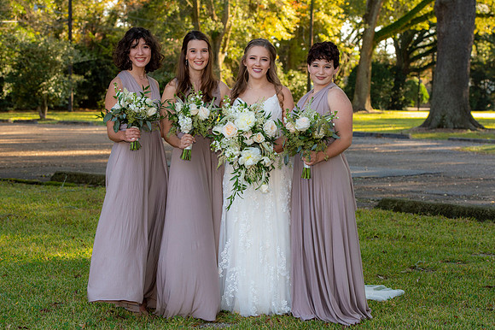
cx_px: 248
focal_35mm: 85
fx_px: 1168
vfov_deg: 16.1
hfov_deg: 23.9
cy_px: 165
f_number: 6.3
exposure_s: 1/400
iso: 1250
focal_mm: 85
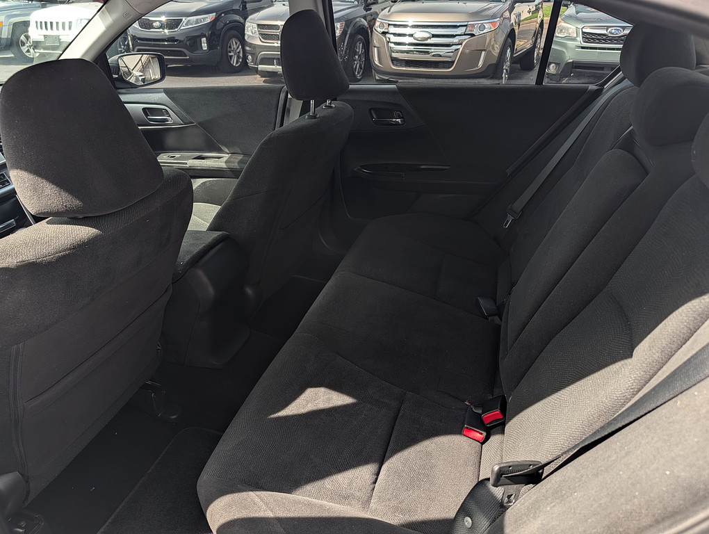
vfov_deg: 56.9
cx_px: 354
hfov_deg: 71.5
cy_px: 267
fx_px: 492
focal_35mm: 24
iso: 17
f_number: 1.68
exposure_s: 1/99.6
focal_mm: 6.9
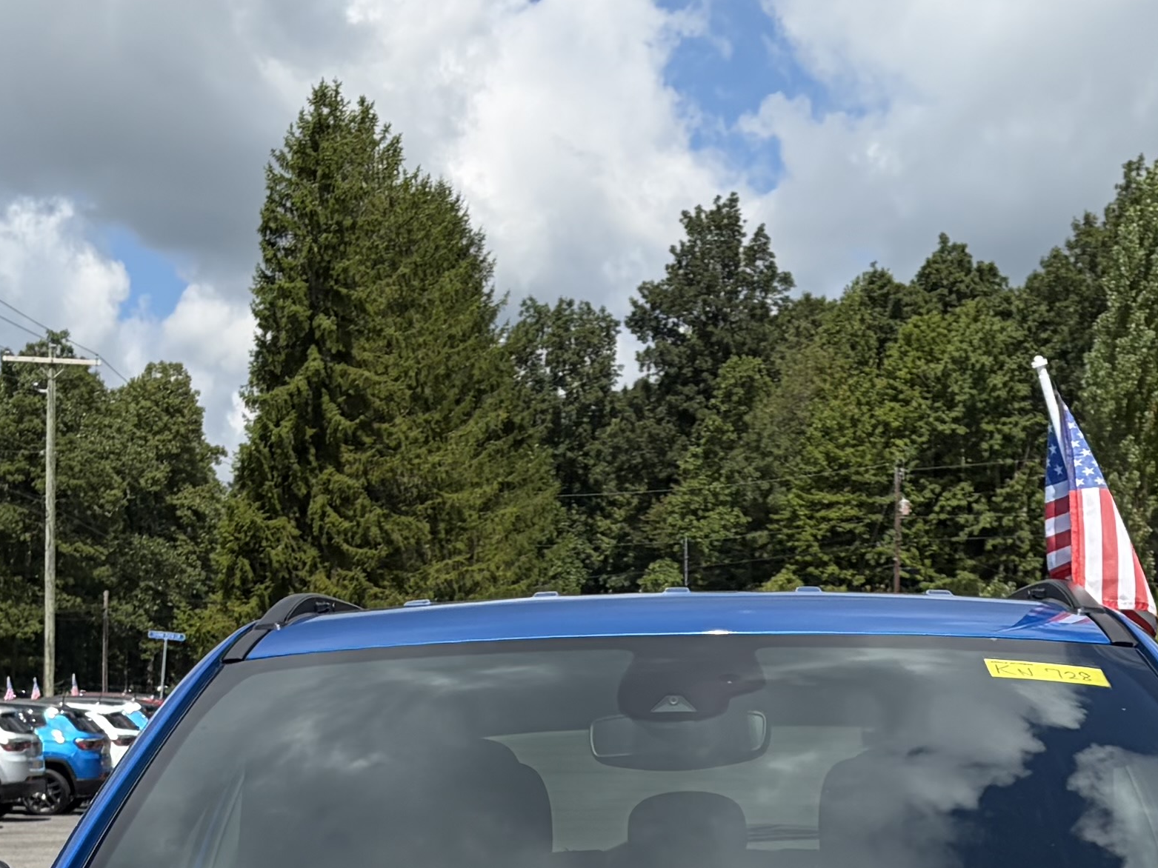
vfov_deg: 15.1
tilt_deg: -3.1
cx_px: 590
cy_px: 1004
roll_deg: -1.9
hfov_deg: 20.7
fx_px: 3178
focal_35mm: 95
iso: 50
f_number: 1.6
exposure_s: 1/3279
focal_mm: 5.96
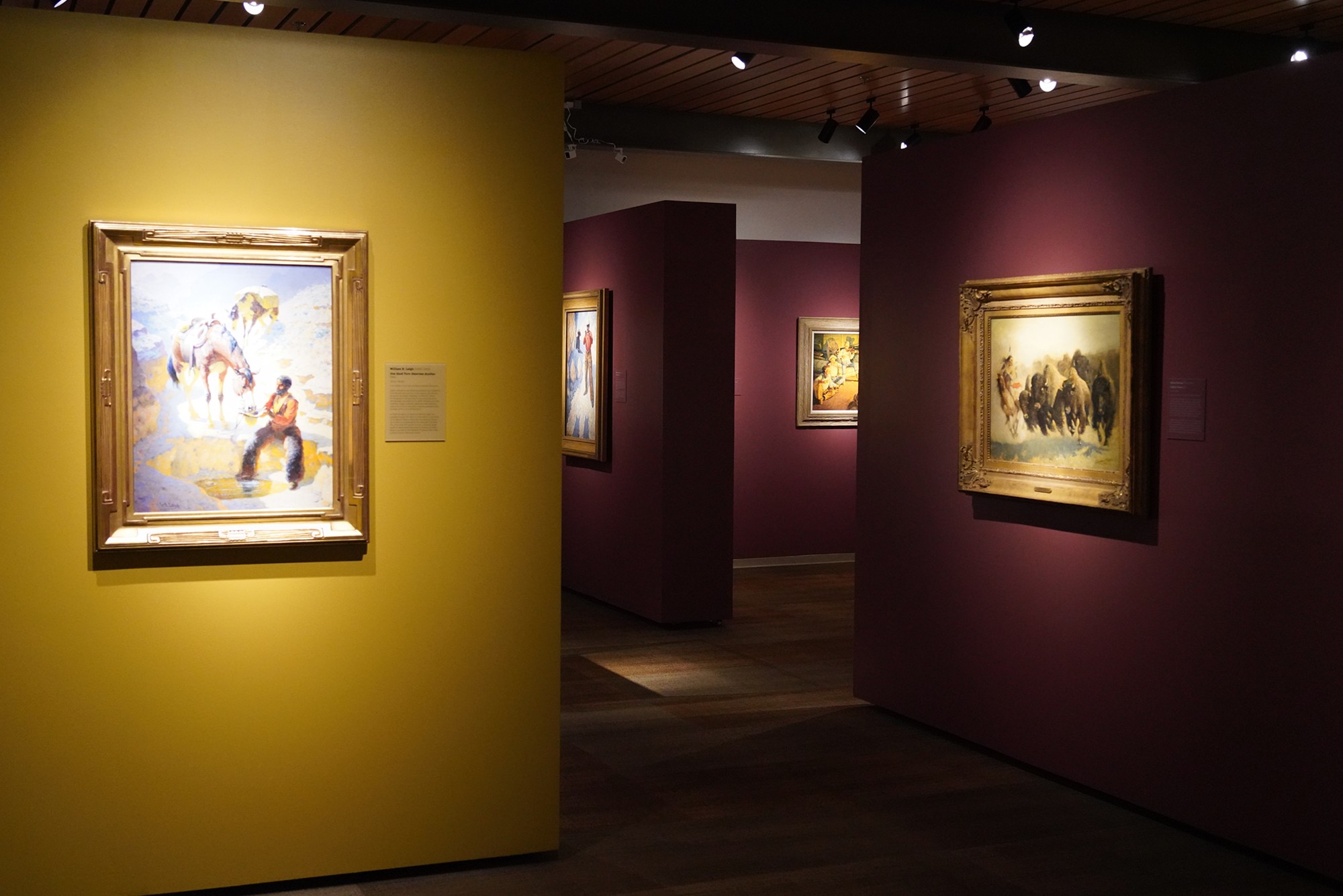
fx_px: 1567
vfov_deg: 31.9
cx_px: 672
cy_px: 448
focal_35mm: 42
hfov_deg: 46.4
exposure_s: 1/100
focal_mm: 42
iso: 6400
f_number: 5.6
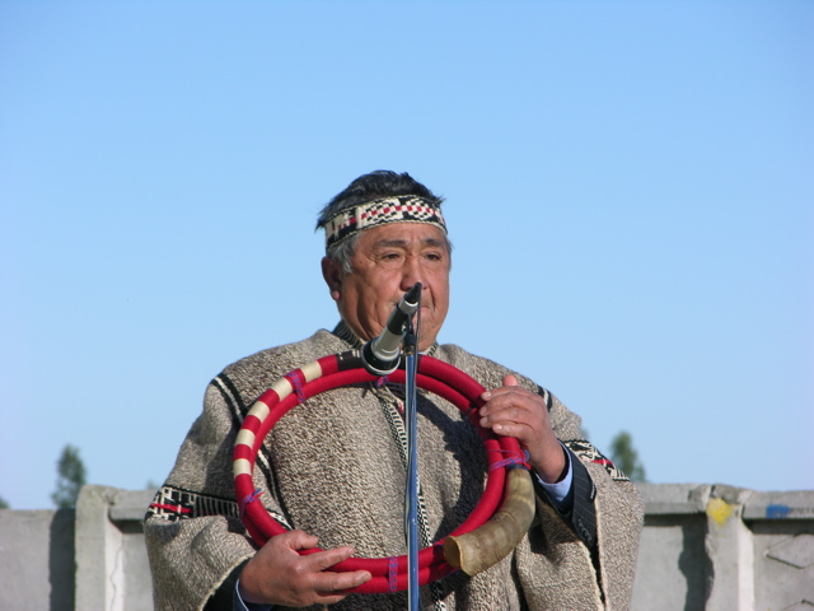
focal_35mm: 280
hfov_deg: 7.1
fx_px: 6584
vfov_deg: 5.3
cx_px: 407
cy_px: 306
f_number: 5.9
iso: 50
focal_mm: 71.2
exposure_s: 1/268
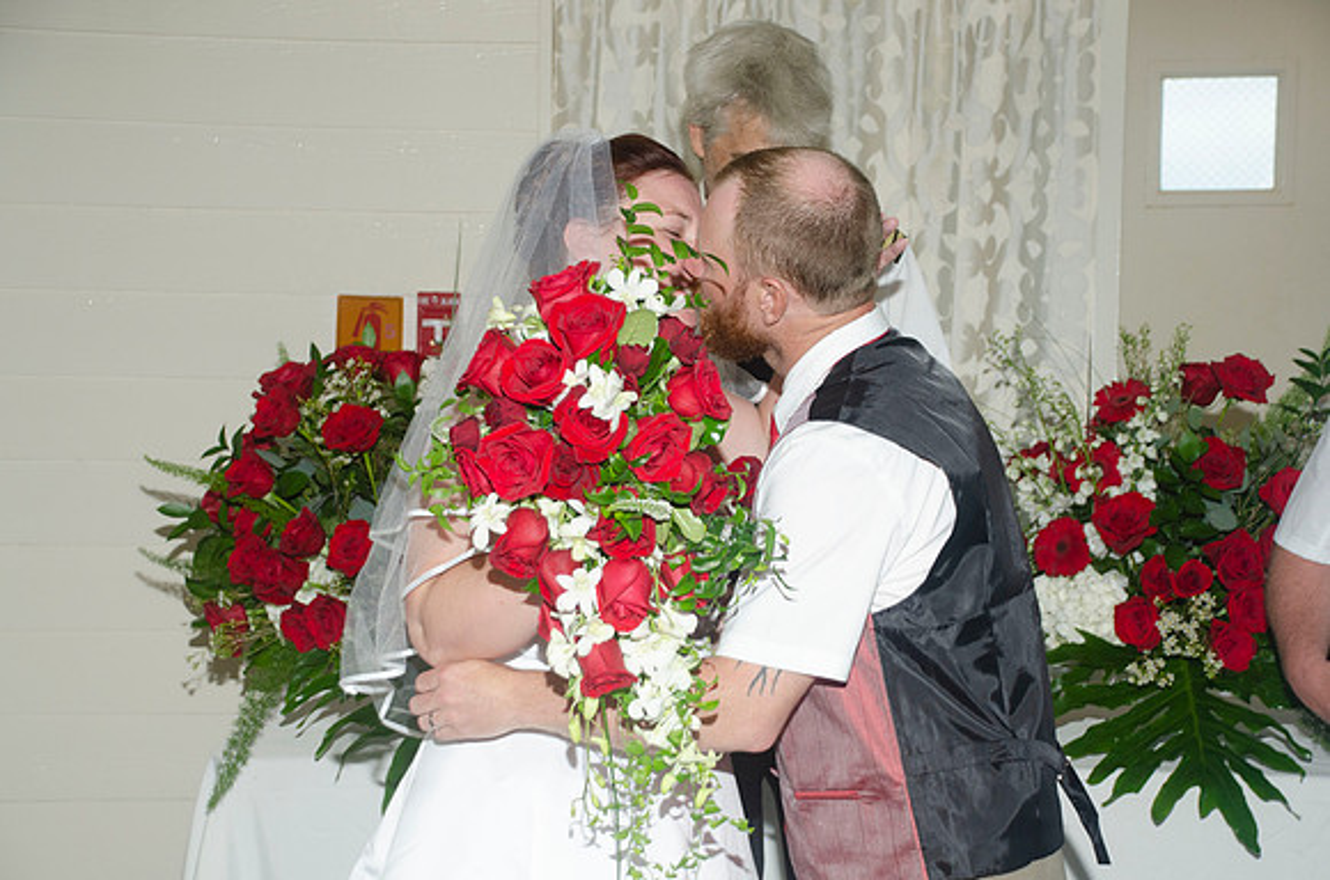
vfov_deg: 18.8
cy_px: 440
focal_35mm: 72
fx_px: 2654
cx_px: 665
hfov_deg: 28.1
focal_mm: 48
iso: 400
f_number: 5.6
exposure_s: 1/250
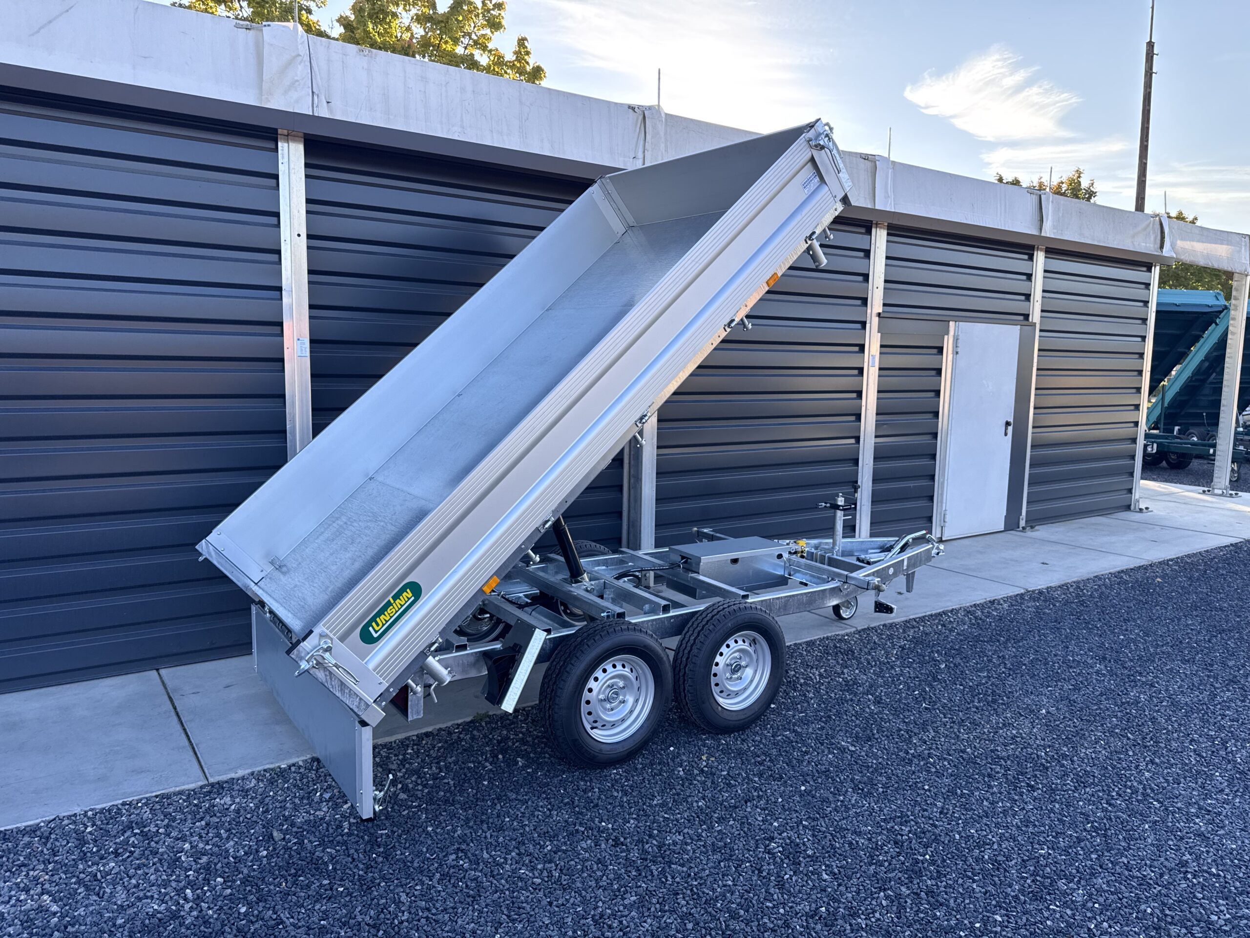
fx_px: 867
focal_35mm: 24
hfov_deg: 71.6
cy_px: 469
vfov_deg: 56.8
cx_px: 625
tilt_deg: -8.0
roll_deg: -0.7
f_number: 1.78
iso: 80
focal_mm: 6.76
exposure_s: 1/664
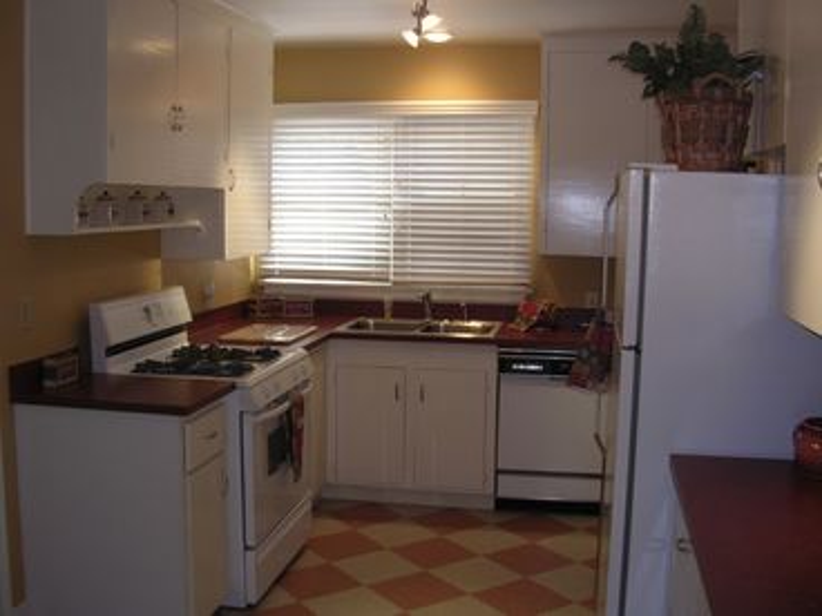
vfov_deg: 37.7
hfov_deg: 49.0
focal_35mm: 38
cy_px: 308
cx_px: 411
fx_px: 902
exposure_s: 1/31.2
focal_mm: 5.8
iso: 135
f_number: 2.8
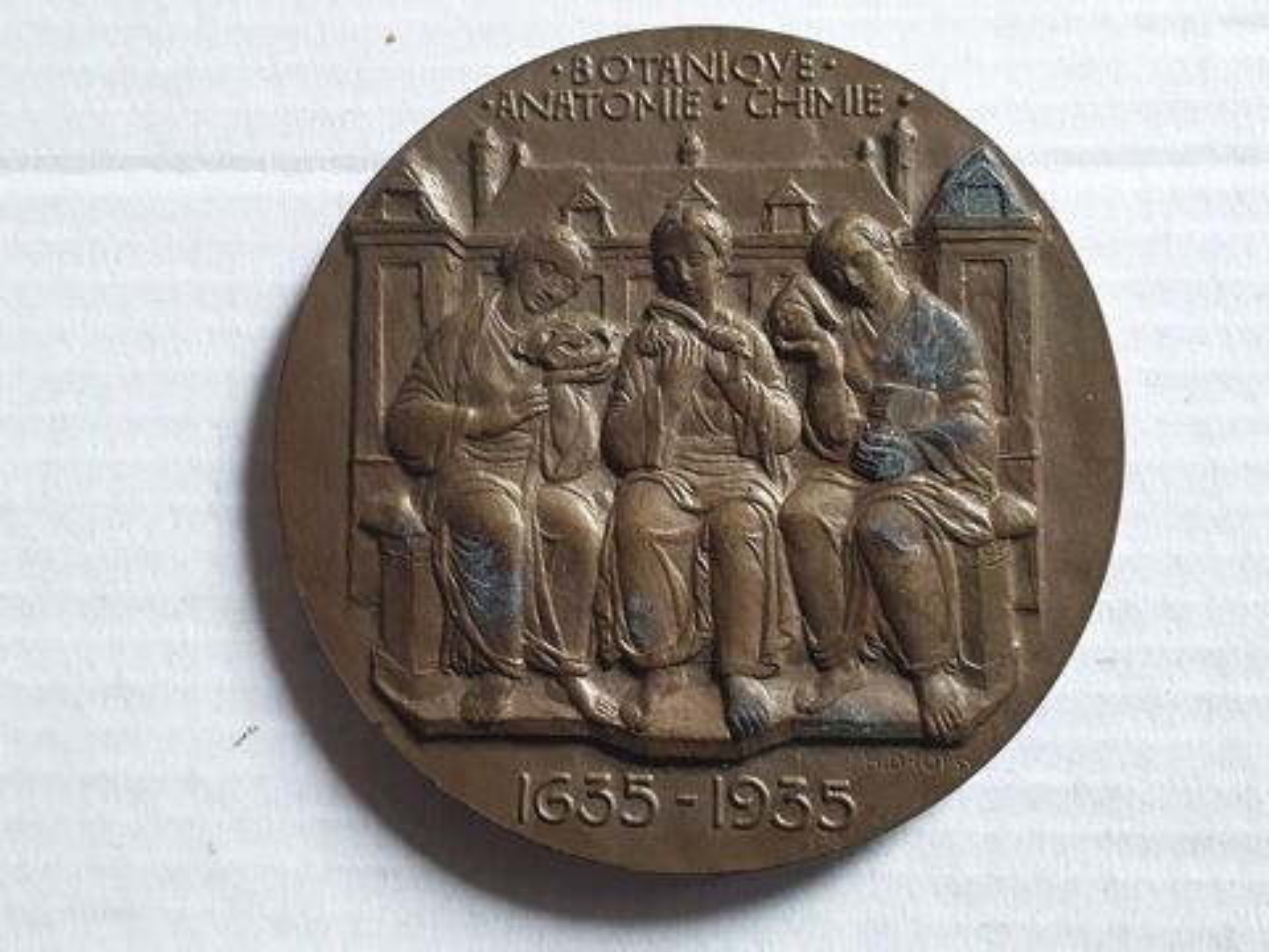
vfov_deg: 53.1
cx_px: 634
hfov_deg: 67.3
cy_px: 476
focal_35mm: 26
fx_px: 953
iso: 250
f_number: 2.4
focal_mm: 4.3
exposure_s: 1/38
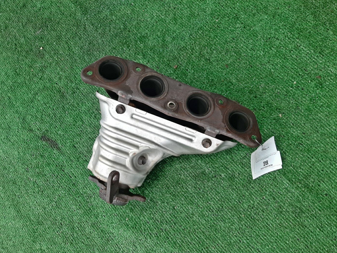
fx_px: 263
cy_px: 130
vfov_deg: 51.3
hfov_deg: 65.3
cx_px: 162
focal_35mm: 27
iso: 95
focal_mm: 3.93
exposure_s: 1/50
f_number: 1.7
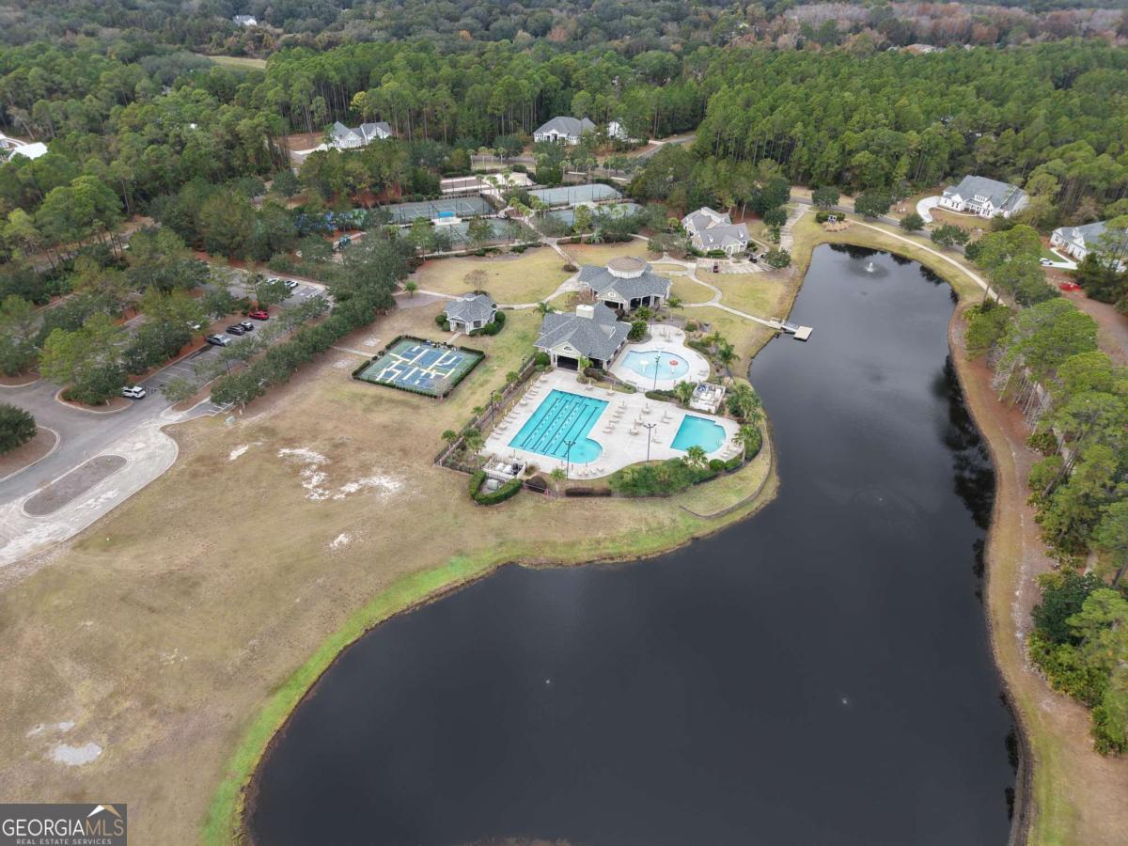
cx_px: 564
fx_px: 782
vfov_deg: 56.8
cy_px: 423
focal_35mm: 24
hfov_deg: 71.6
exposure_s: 1/120
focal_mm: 8.67
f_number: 1.8
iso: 100
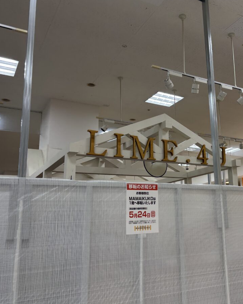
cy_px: 152
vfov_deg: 50.3
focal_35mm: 36
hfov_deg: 39.7
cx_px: 189
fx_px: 324
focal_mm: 5.96
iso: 50
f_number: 1.6
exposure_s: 1/241
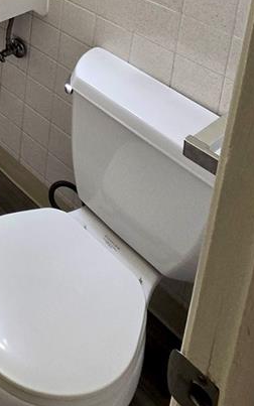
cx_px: -143
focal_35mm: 41
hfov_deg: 23.7
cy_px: -133
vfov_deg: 33.6
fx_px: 454
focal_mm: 2.2
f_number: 2.2
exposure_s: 1/60
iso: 64
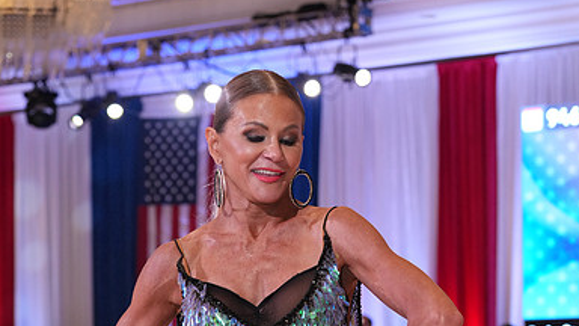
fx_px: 1873
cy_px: 418
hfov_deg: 17.6
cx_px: 290
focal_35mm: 122
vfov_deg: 9.8
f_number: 5
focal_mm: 77
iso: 2500
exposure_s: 1/200
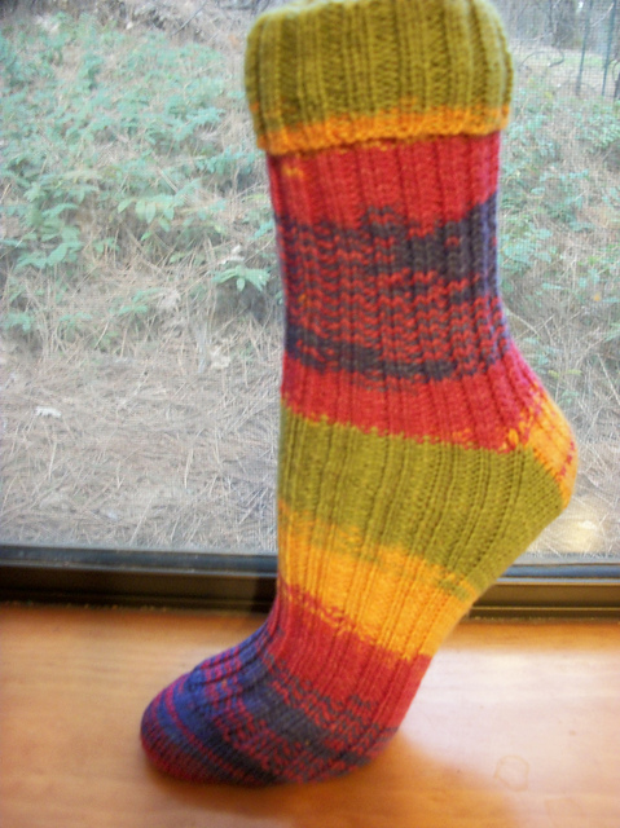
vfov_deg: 52.7
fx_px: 837
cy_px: 414
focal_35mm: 35
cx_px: 310
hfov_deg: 40.6
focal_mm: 6.3
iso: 237
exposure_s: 1/8
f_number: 3.1
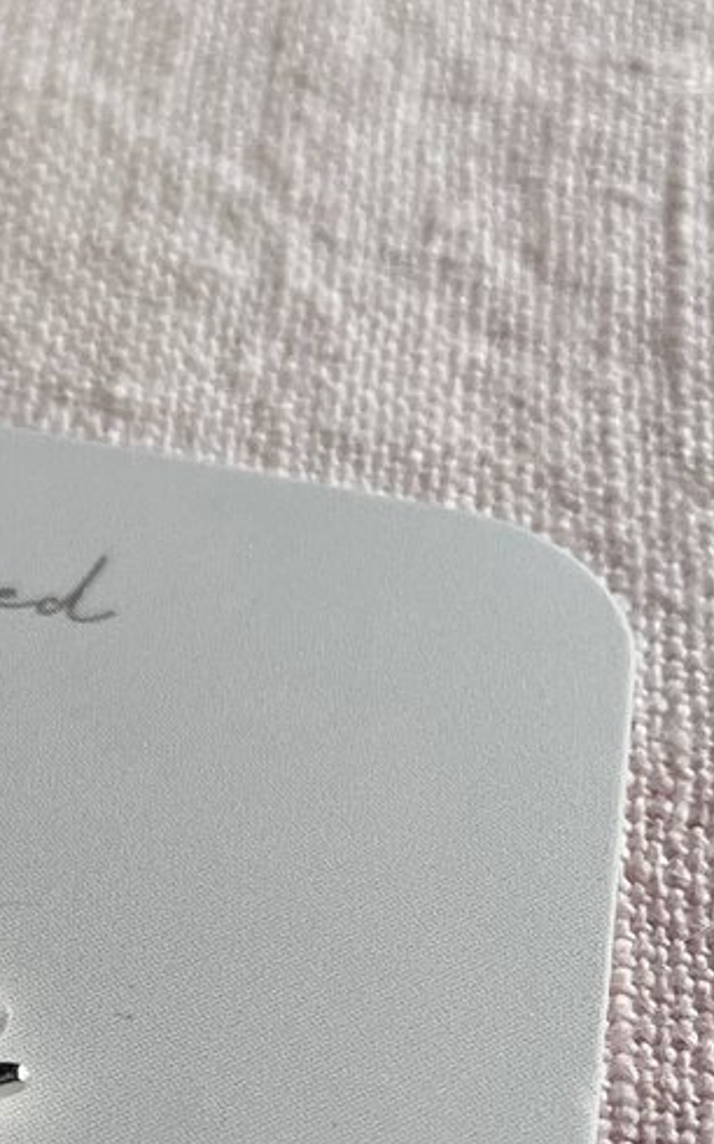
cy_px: 1156
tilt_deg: -54.7
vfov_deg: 22.2
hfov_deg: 13.1
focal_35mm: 90
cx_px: -569
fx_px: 2804
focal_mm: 4.2
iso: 40
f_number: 1.6
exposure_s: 1/252
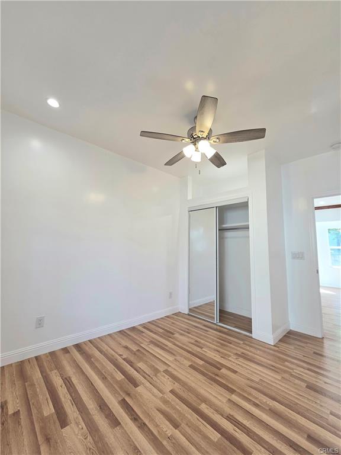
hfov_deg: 89.9
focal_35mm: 13
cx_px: 170
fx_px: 171
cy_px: 228
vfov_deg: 106.2
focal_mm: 2.2
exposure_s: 1/120
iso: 125
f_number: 2.2
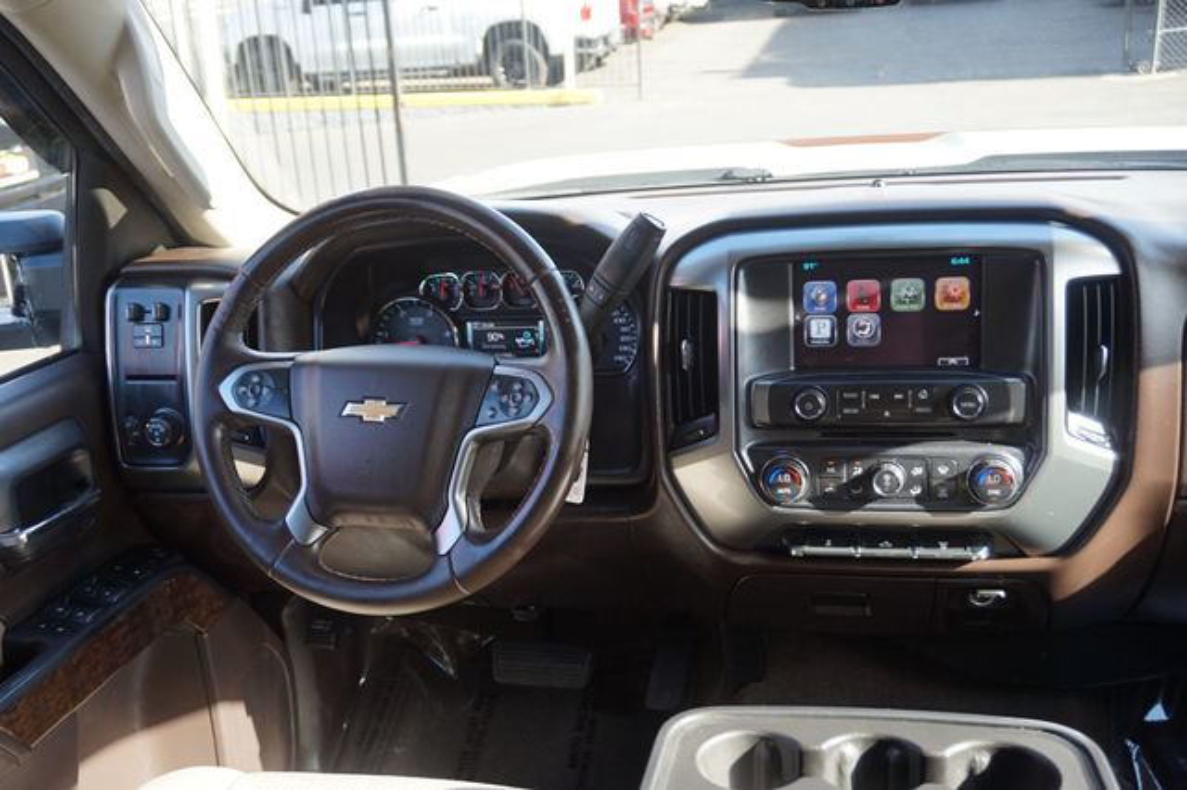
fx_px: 1137
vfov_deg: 38.3
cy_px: 395
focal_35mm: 34
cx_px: 594
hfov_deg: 55.1
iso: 125
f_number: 4.5
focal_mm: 23
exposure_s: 1/60
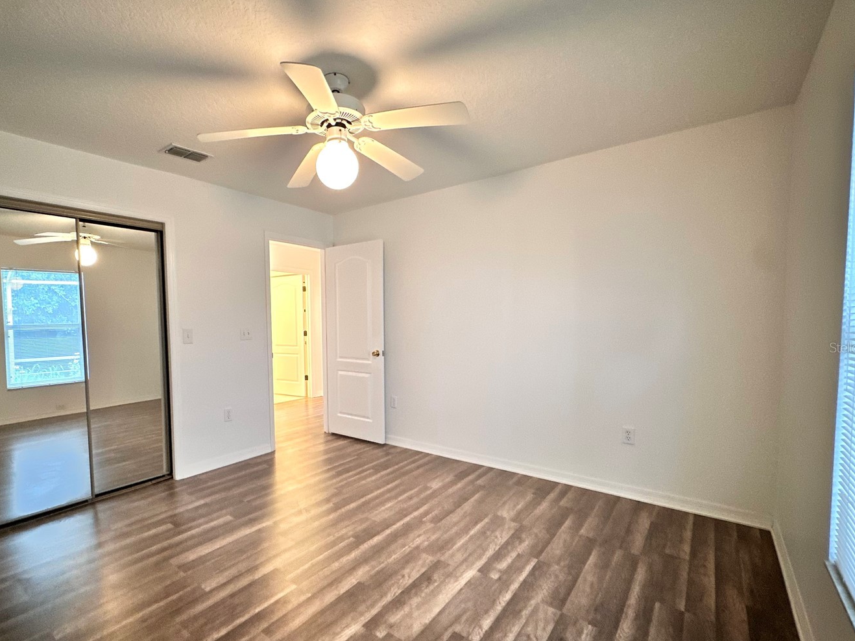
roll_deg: +0.8
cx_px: 372
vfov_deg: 74.6
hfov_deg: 90.5
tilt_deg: -3.3
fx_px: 420
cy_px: 347
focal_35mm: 17
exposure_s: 1/60
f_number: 2.2
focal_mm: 2.22
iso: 640
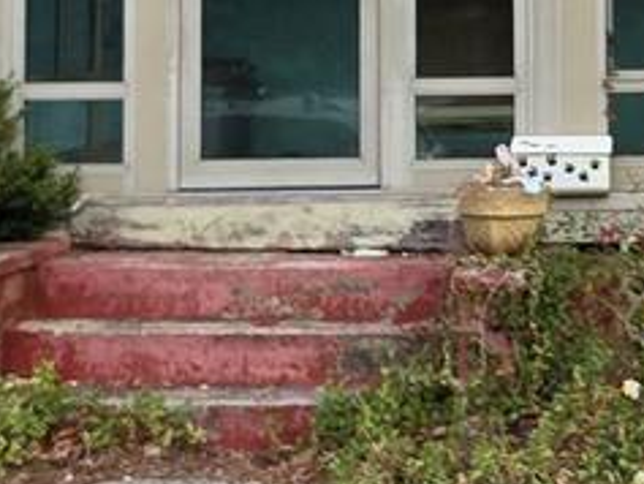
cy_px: -63
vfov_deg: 17.9
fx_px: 1470
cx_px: 728
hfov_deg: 23.1
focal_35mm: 79
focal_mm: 2.2
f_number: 1.9
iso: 40
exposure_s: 1/812
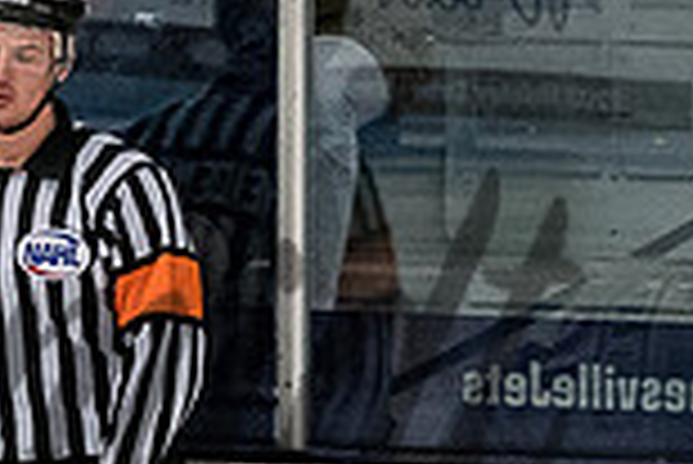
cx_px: -254
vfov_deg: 1.5
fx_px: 17880
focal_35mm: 928
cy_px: 636
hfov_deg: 2.2
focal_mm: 102
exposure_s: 1/800
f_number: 4
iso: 2000
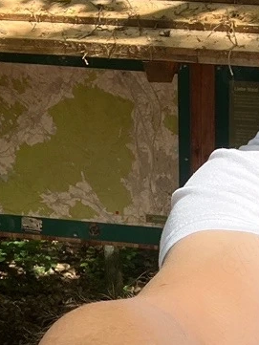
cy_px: 429
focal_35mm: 83
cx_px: 317
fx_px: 828
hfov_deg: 16.9
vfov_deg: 21.6
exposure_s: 1/510
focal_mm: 2.71
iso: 32
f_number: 2.2
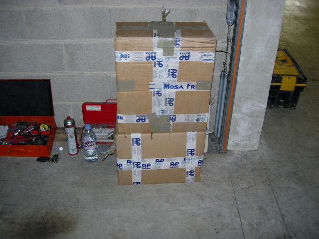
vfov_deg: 37.7
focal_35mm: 38
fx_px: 350
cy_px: 120
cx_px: 160
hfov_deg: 49.0
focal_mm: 7.8
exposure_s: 1/64
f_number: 2.8
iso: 79
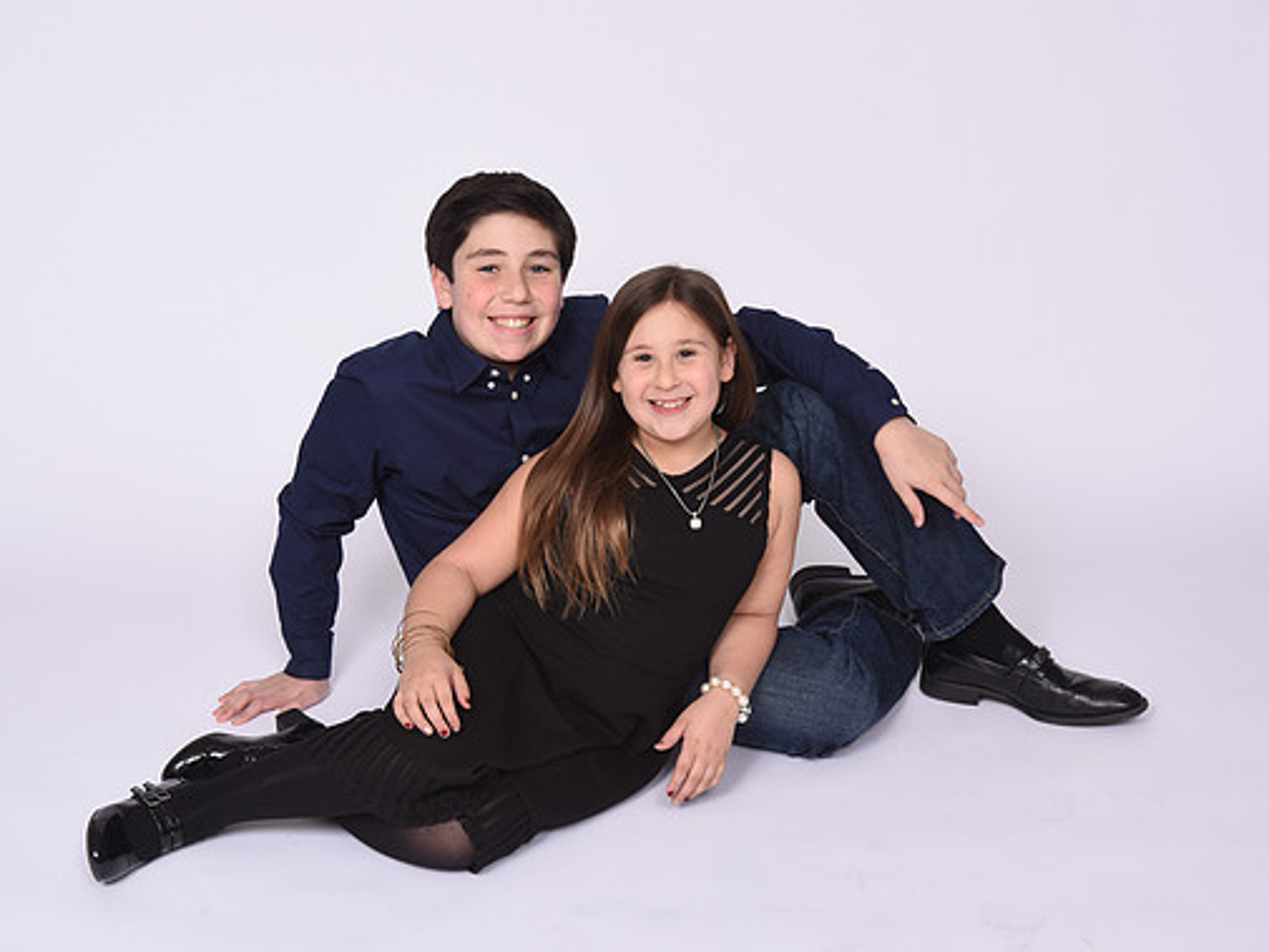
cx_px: 585
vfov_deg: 27.5
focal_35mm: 53
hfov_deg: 36.1
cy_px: 484
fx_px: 1943
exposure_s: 1/160
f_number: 11
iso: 320
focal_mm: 48
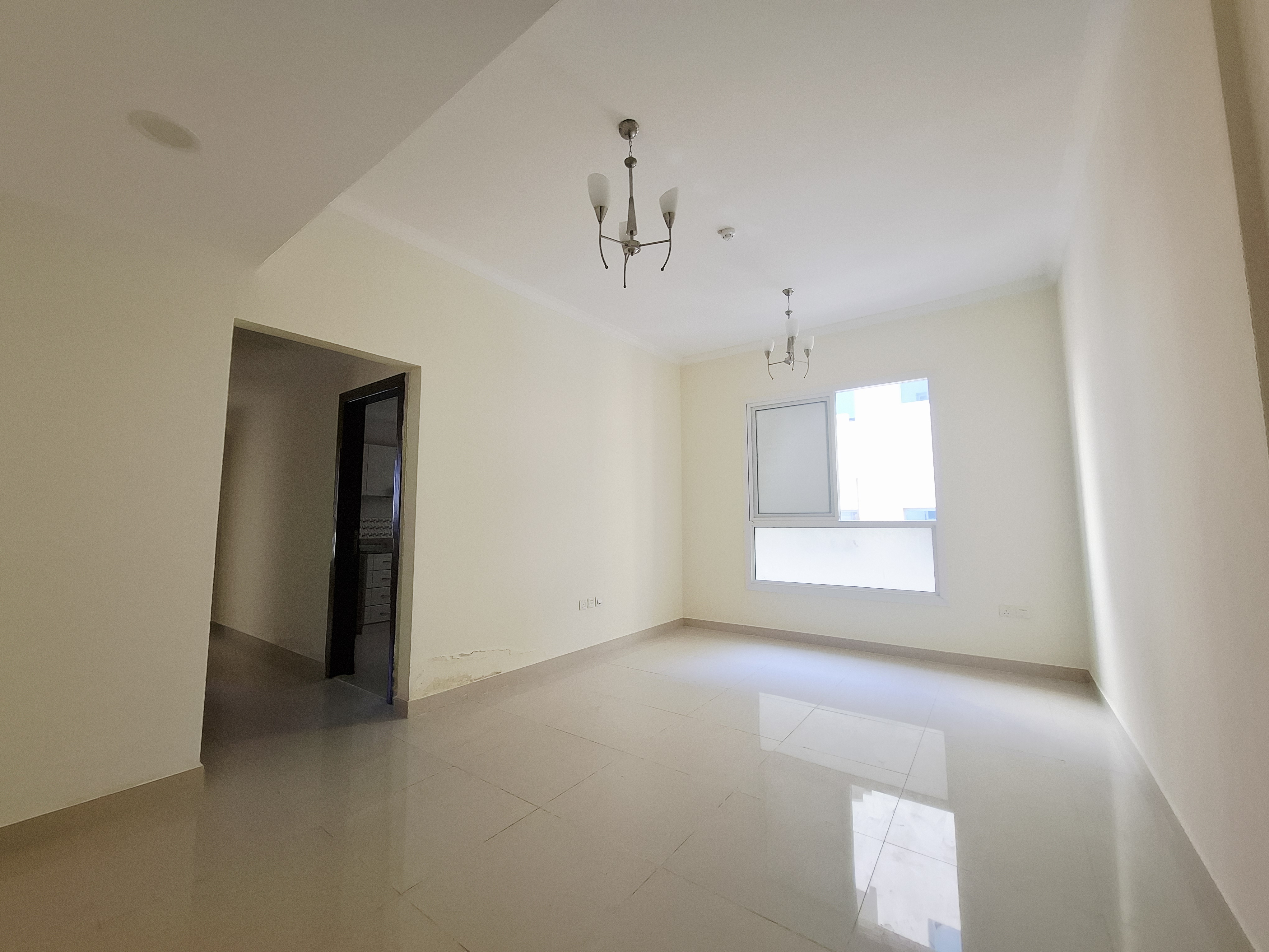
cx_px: 634
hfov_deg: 106.2
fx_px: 477
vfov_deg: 89.9
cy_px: 476
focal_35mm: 13
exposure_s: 1/33
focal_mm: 1.74
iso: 40
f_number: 2.2
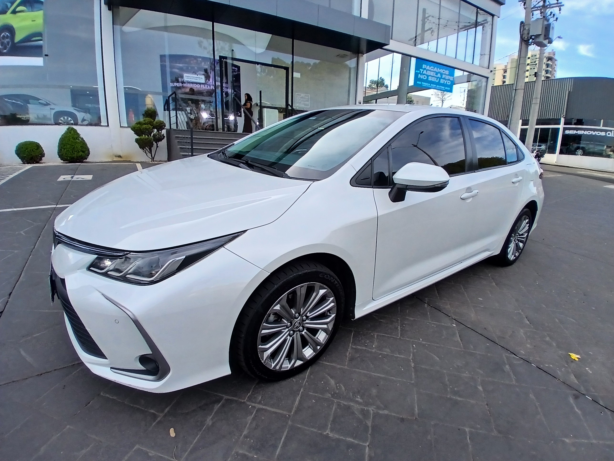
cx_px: 307
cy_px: 230
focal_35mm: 17
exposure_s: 1/380
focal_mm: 1.4
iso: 50
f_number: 2.2
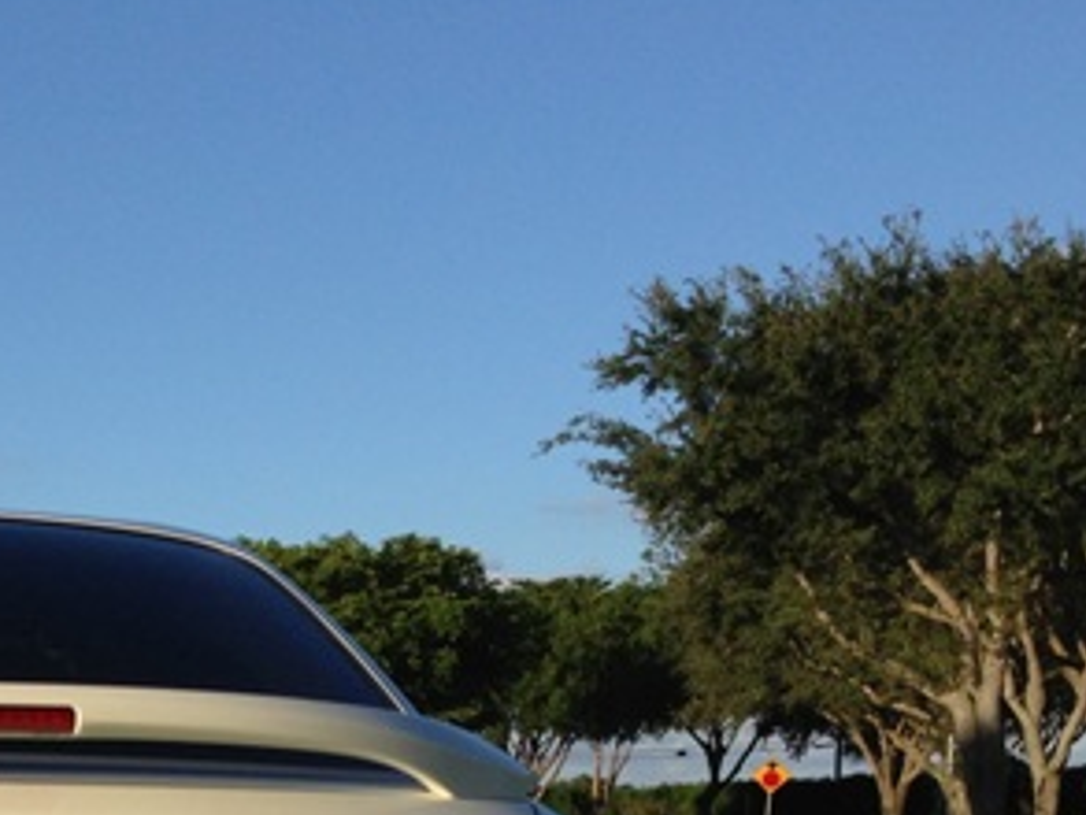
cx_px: -156
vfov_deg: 15.6
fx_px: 2825
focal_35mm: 90
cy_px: 1074
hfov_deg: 20.6
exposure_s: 1/1466
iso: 50
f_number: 2.4
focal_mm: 4.13
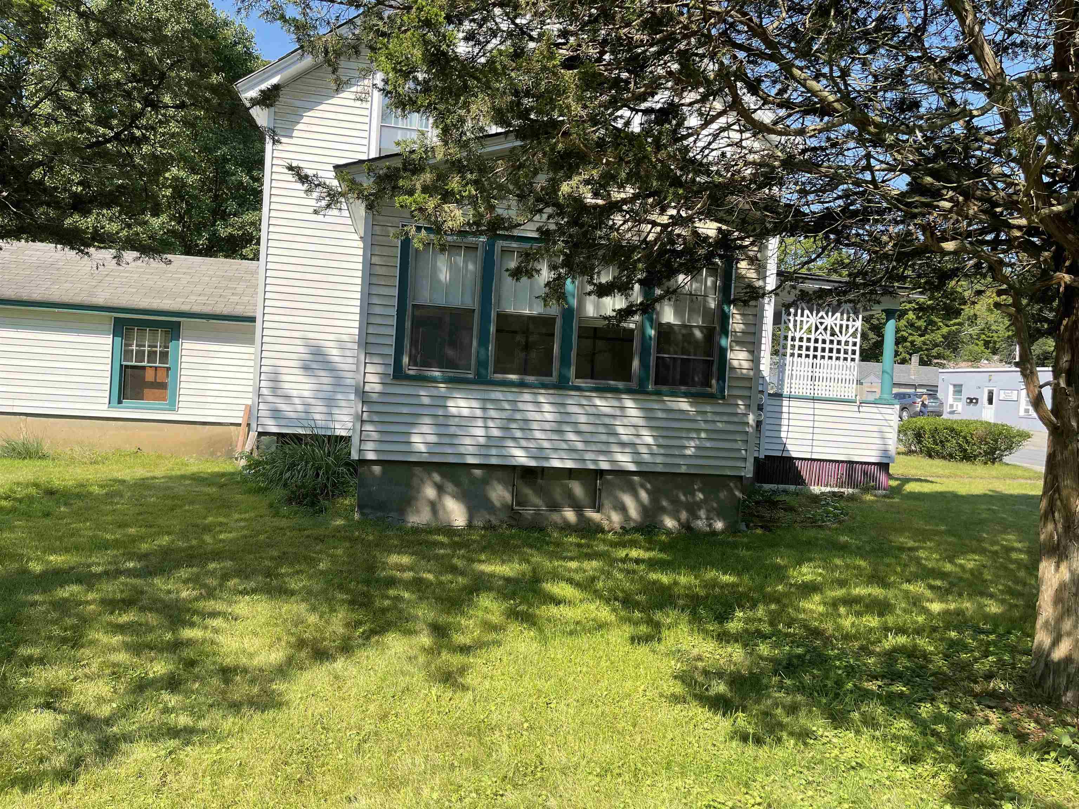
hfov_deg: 67.3
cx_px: 540
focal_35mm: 26
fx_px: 810
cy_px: 404
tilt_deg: -1.5
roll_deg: -2.7
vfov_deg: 53.1
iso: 32
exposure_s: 1/1642
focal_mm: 5.1
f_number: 1.6
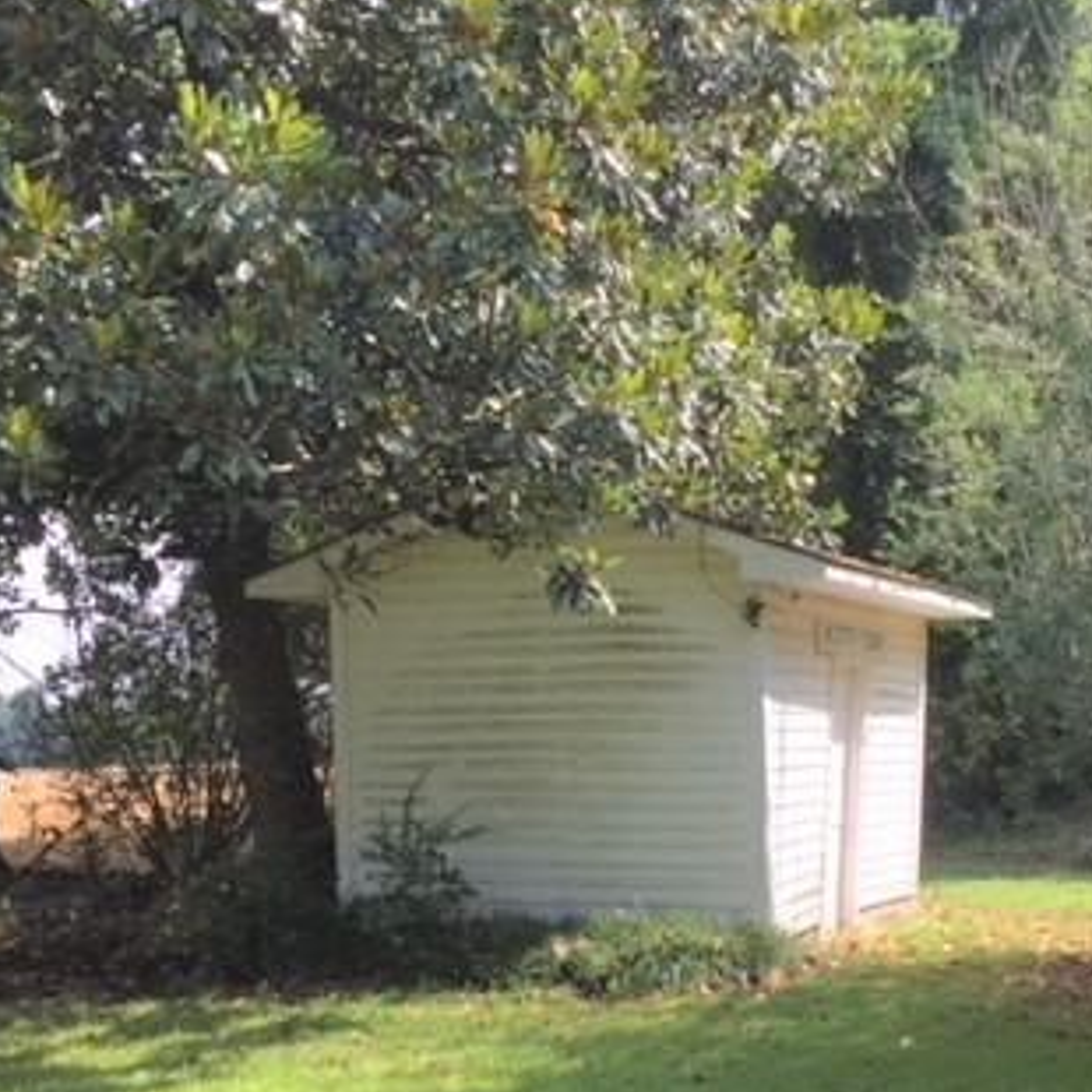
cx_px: 775
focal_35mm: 53
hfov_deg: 31.8
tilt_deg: -2.4
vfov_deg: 31.7
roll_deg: +1.2
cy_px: 796
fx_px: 1892
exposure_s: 1/573
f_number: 2.2
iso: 32
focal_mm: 4.15
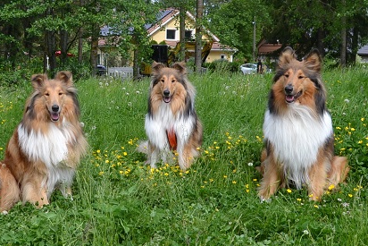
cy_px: 97
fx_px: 603
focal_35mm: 59
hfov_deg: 32.6
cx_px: 55
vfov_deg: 23.0
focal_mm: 18
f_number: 6.3
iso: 100
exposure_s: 1/160
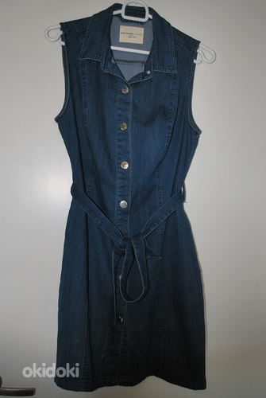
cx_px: 133
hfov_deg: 37.0
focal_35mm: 36
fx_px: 398
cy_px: 199
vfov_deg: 53.1
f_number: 4.2
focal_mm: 24
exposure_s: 1/60
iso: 200
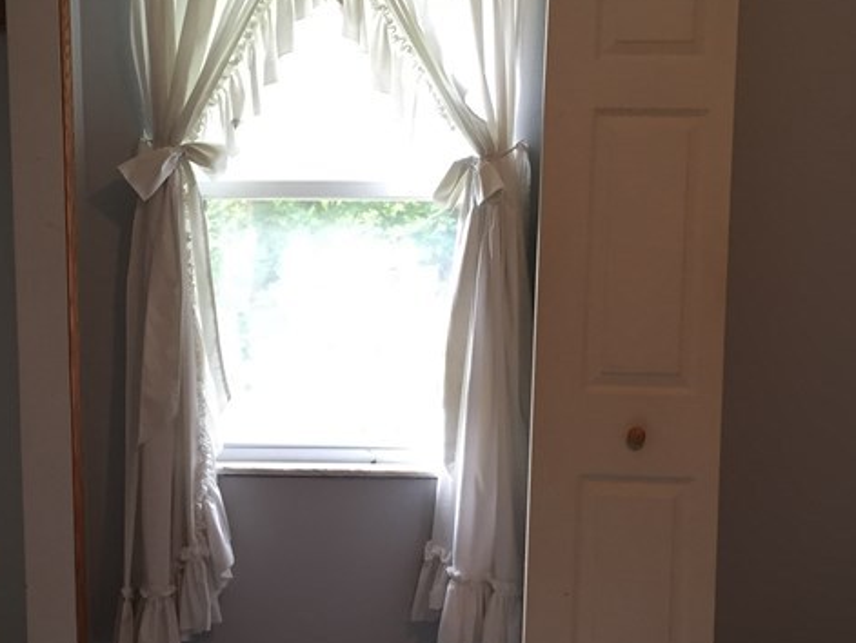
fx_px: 1559
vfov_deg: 23.1
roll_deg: +0.1
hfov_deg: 30.6
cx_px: 327
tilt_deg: -10.1
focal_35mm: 63
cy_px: 481
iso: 64
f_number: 2.2
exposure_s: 1/30
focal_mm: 4.15
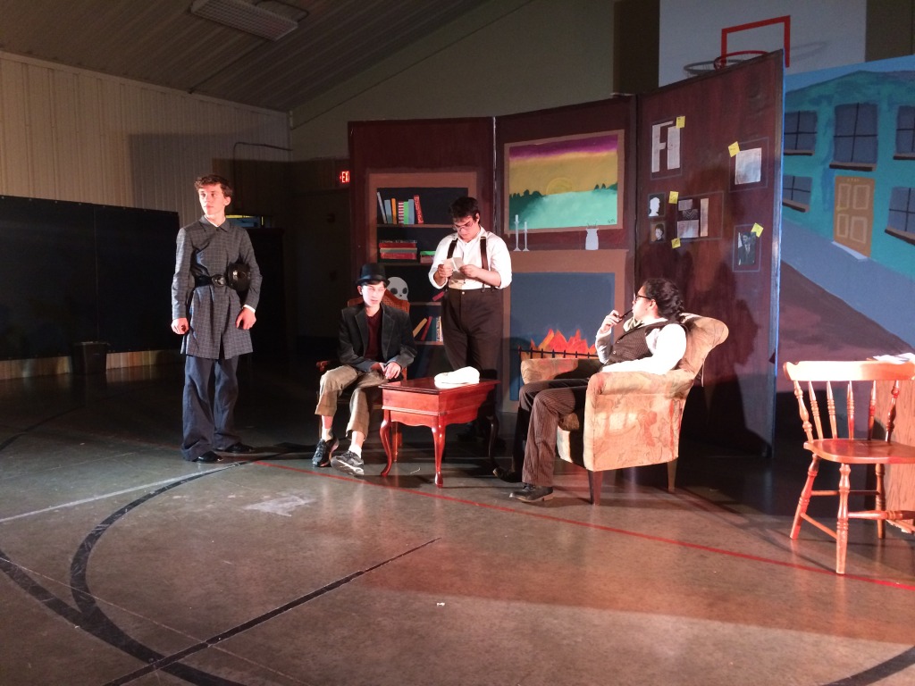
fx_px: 767
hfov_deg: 61.7
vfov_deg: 48.2
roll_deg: +1.1
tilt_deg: -6.2
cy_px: 343
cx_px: 458
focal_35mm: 29
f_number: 2.2
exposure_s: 1/17
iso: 320
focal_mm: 4.15
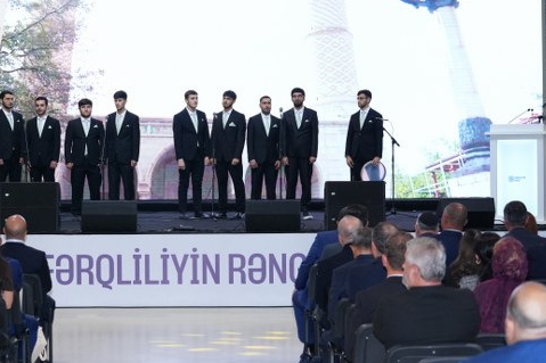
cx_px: 144
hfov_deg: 17.4
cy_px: 116
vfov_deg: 11.7
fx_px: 1774
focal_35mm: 117
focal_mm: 70
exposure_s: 1/200
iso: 2500
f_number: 4.5
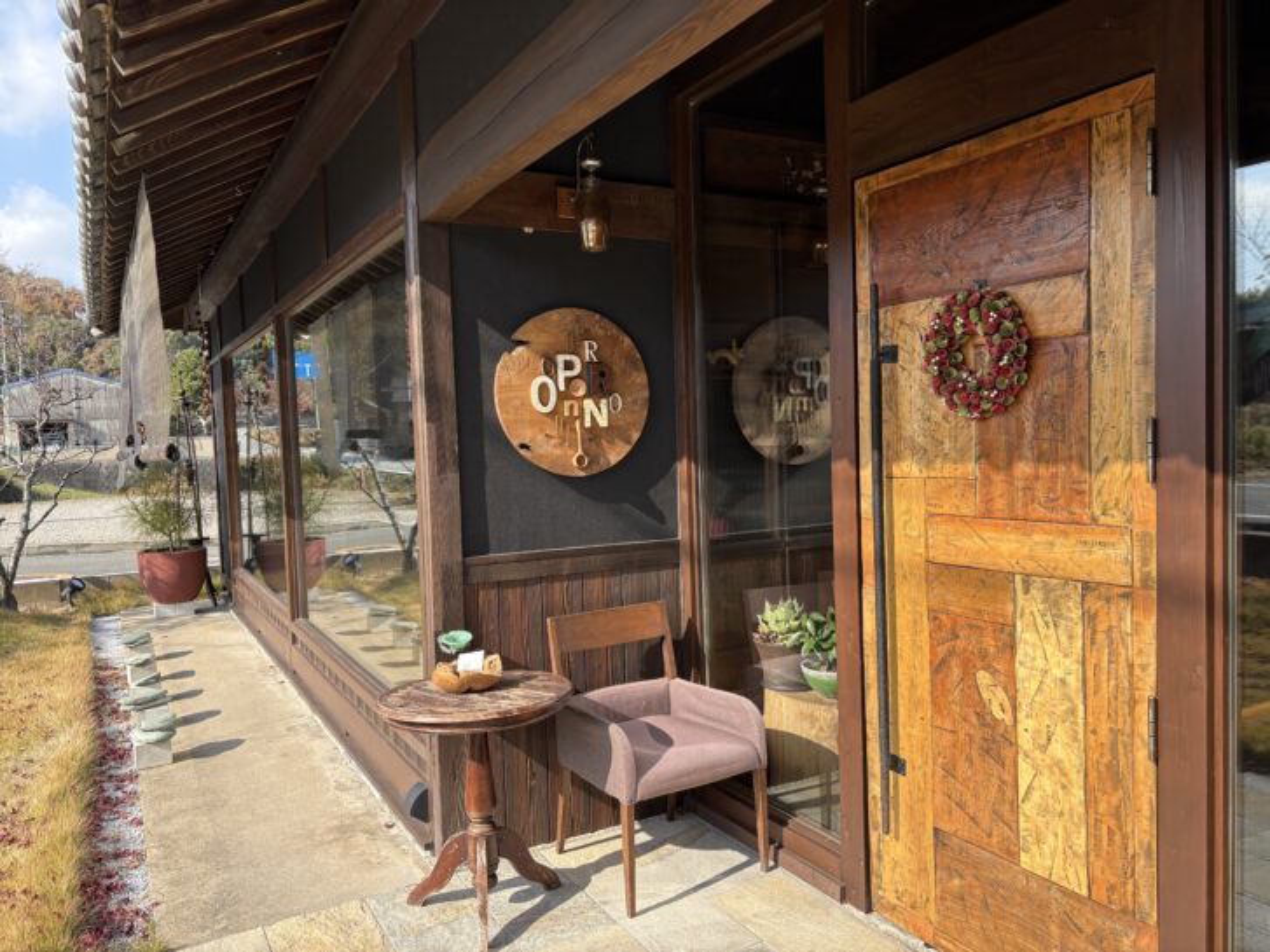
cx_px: 635
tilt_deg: -2.8
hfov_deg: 67.3
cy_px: 476
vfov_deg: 53.0
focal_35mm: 26
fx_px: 954
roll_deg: +1.0
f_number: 1.6
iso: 50
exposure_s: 1/1099
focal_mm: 5.96
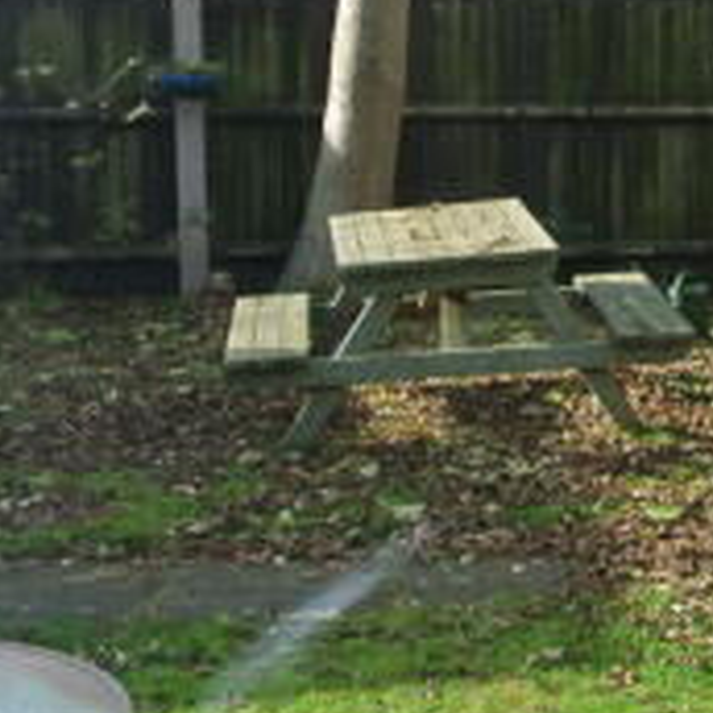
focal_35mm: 87
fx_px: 2027
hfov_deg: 18.6
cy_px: 284
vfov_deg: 19.9
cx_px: 918
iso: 100
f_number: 4
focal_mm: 10
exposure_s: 1/250
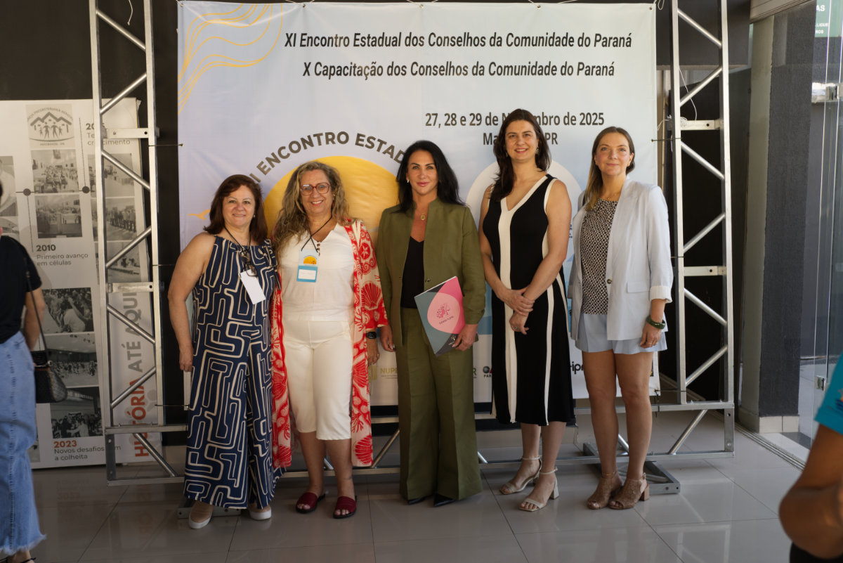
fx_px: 820
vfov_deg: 37.9
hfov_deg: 54.4
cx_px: 422
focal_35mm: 35
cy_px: 282
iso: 250
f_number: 4
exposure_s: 1/100
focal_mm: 35
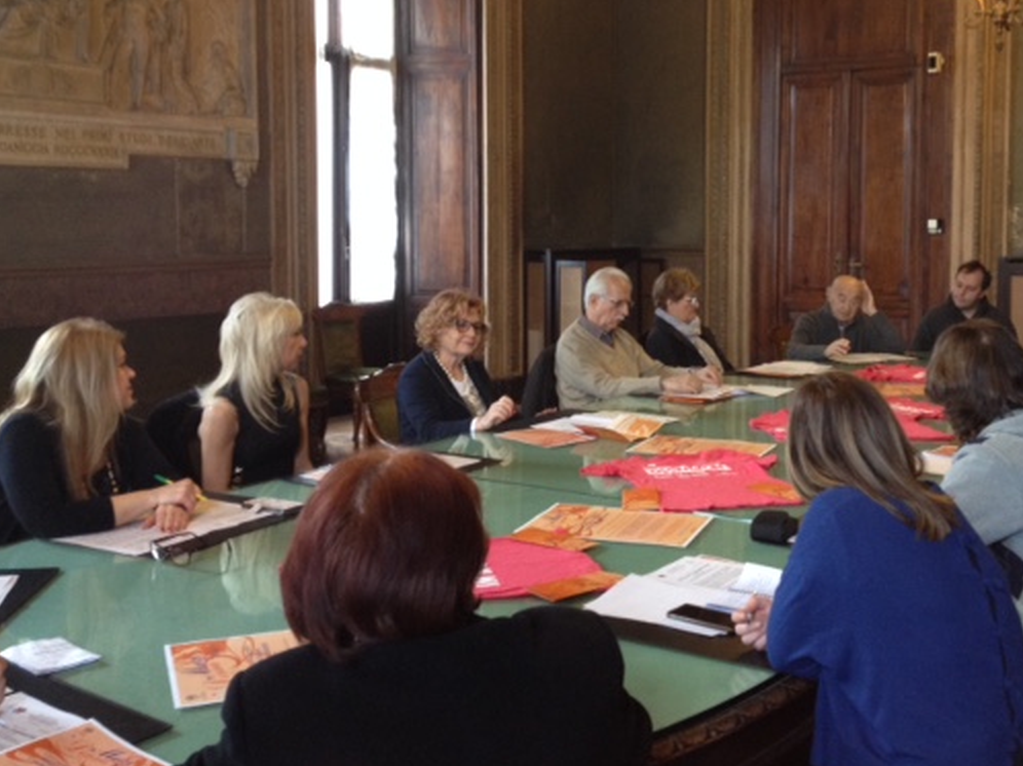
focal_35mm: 45
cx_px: 641
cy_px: 283
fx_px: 1329
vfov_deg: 32.0
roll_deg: +0.0
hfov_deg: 41.8
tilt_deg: -6.3
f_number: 2.4
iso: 125
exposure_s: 1/20
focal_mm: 4.28
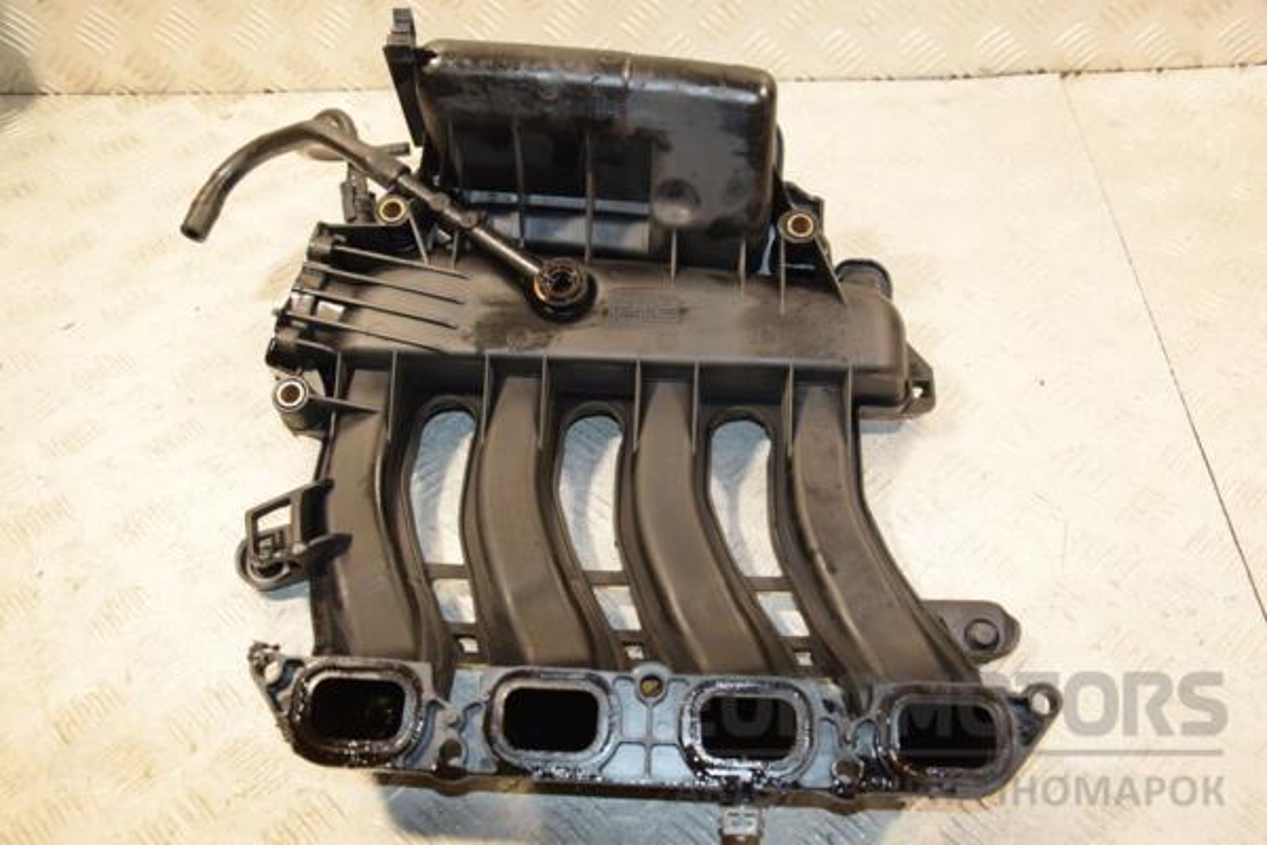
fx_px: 1267
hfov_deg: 53.1
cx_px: 634
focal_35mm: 36
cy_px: 422
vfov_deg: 36.9
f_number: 5
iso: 800
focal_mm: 24
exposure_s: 1/160
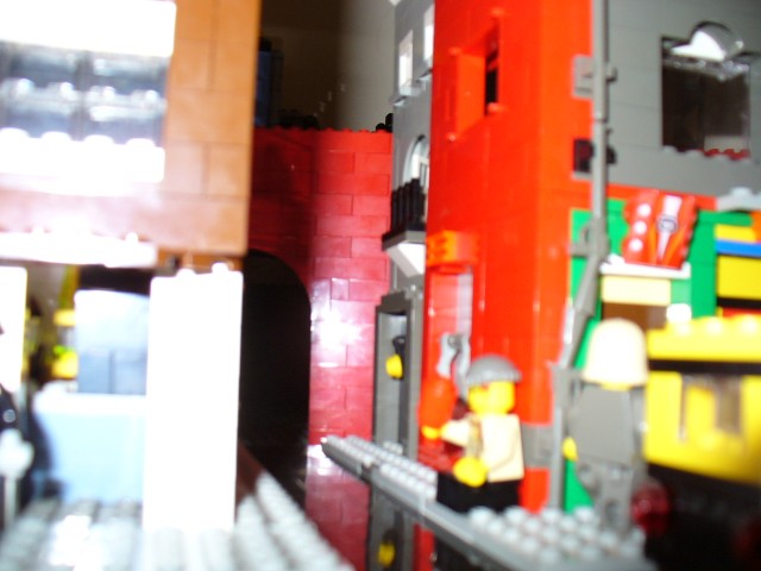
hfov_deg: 50.1
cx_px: 380
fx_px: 813
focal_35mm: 37
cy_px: 286
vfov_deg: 38.7
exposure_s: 1/60
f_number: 2.8
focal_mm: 6.1
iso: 100
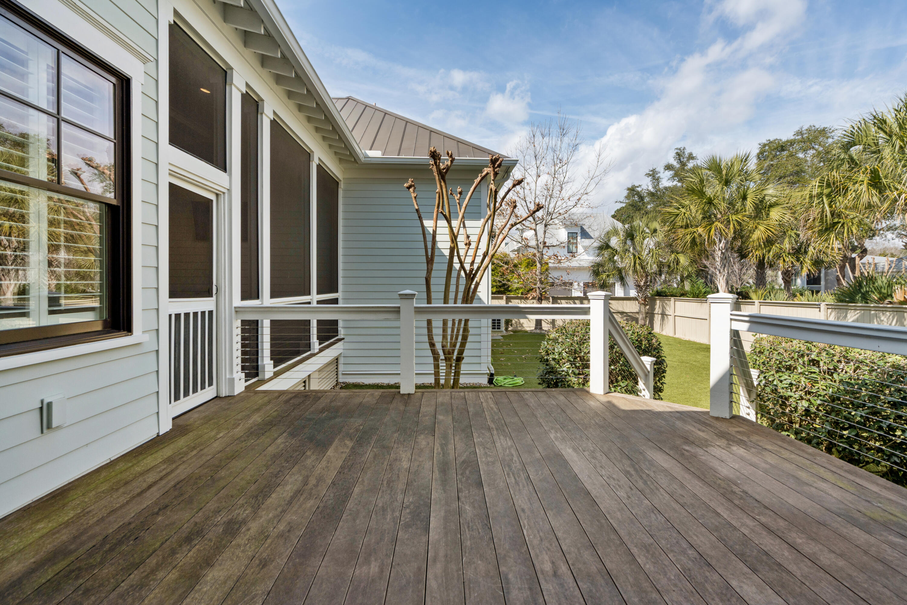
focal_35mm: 16
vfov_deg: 73.7
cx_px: 454
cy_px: 302
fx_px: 403
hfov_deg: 96.7
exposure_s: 1/320
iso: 250
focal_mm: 16
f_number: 8
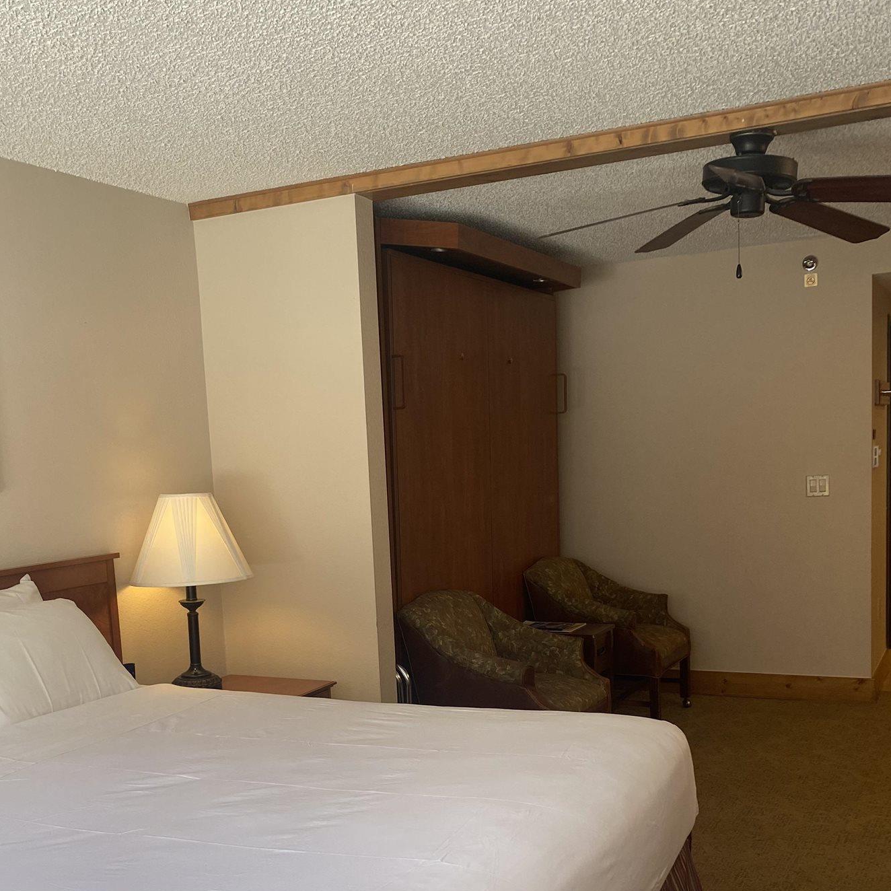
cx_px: 387
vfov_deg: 41.3
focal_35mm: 40
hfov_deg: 41.8
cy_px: 598
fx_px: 1165
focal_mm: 4.25
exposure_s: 1/120
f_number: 1.8
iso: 50
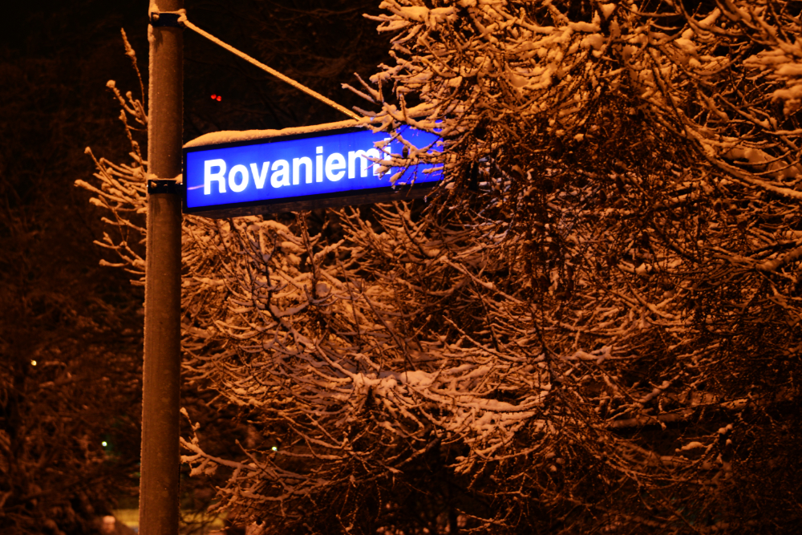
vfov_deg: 19.5
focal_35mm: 70
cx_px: 401
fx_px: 1560
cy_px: 268
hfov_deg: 28.8
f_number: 5
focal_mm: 70
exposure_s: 1/10
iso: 800
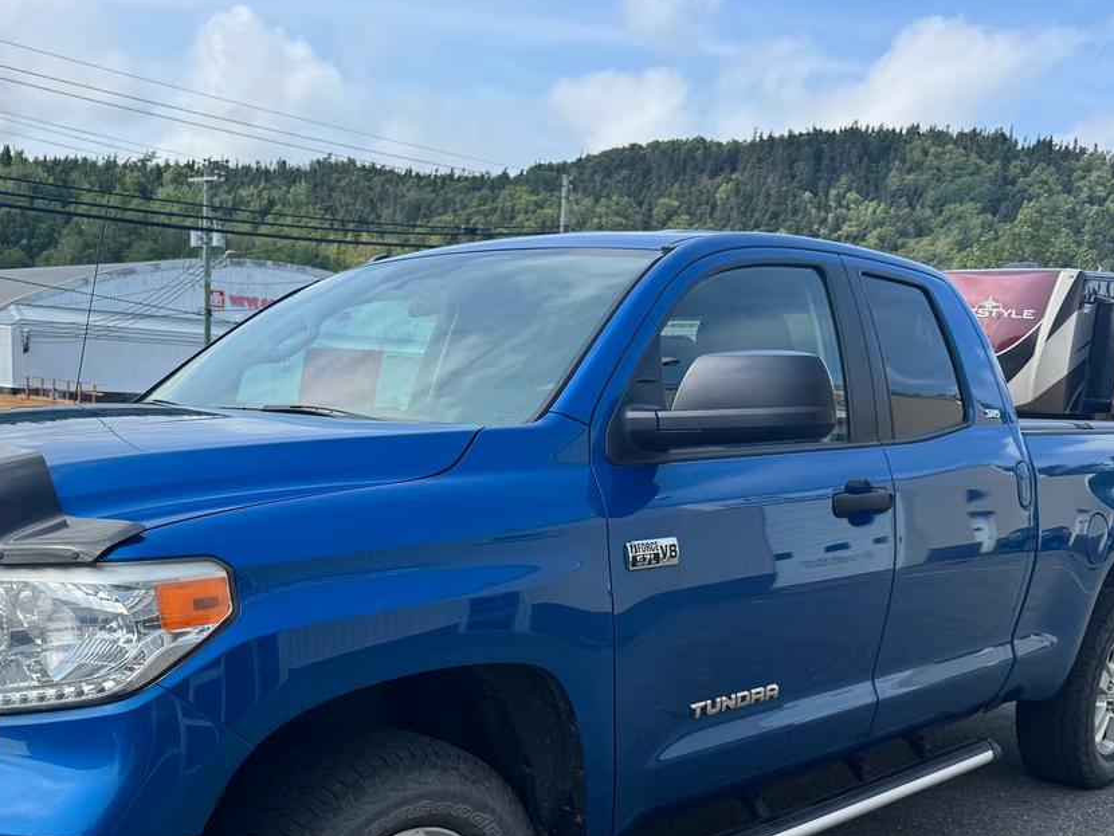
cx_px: 462
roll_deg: -2.9
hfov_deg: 49.9
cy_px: 636
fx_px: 1191
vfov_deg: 37.6
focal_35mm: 37
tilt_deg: -12.1
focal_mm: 6.76
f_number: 1.78
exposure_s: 1/1923
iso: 80
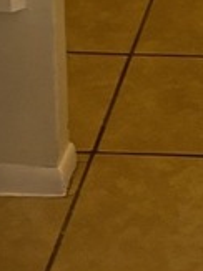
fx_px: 1347
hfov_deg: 8.3
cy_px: -396
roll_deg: -1.0
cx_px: 376
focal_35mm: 172
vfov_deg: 10.0
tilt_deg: -11.1
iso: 200
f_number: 1.6
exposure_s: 1/60
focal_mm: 5.96
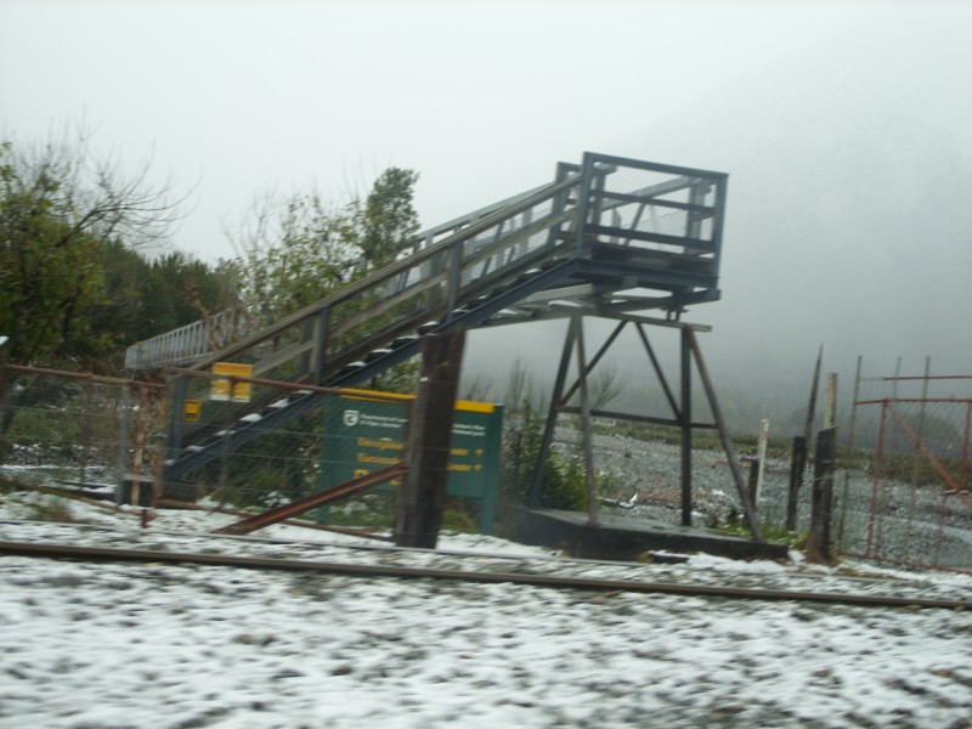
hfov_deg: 30.7
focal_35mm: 63
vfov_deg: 23.3
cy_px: 364
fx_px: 1769
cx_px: 486
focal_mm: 12.95
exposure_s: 1/260
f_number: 3.2
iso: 50
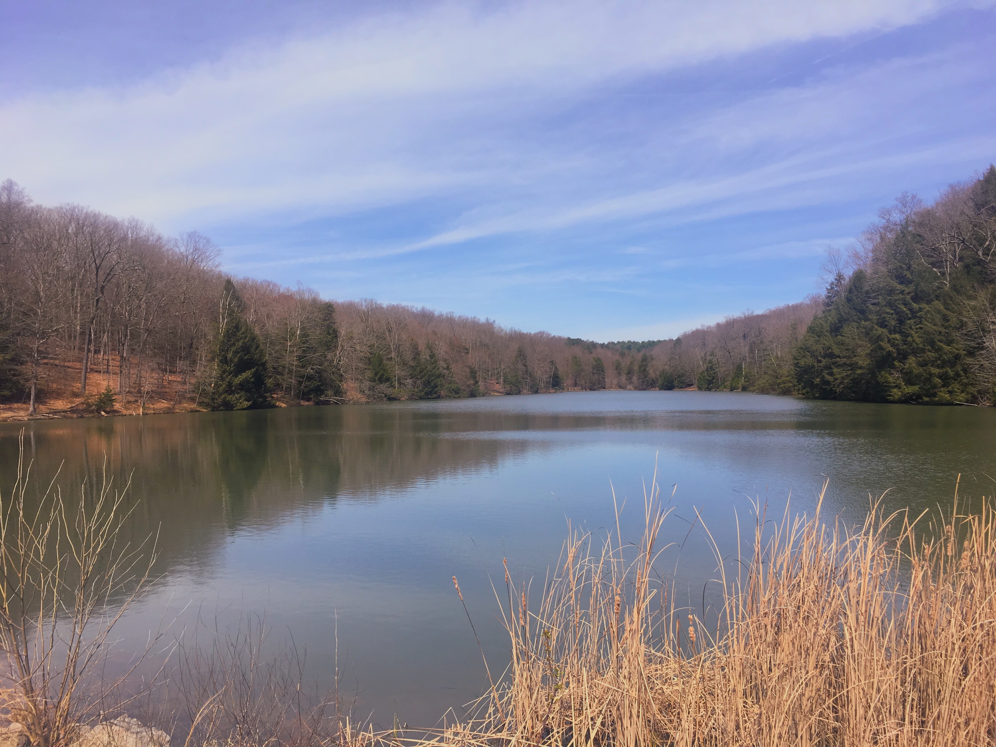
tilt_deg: +0.1
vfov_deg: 48.2
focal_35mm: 29
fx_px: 834
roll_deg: +1.5
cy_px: 374
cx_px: 498
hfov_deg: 61.7
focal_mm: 4.15
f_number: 2.2
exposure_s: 1/1570
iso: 25
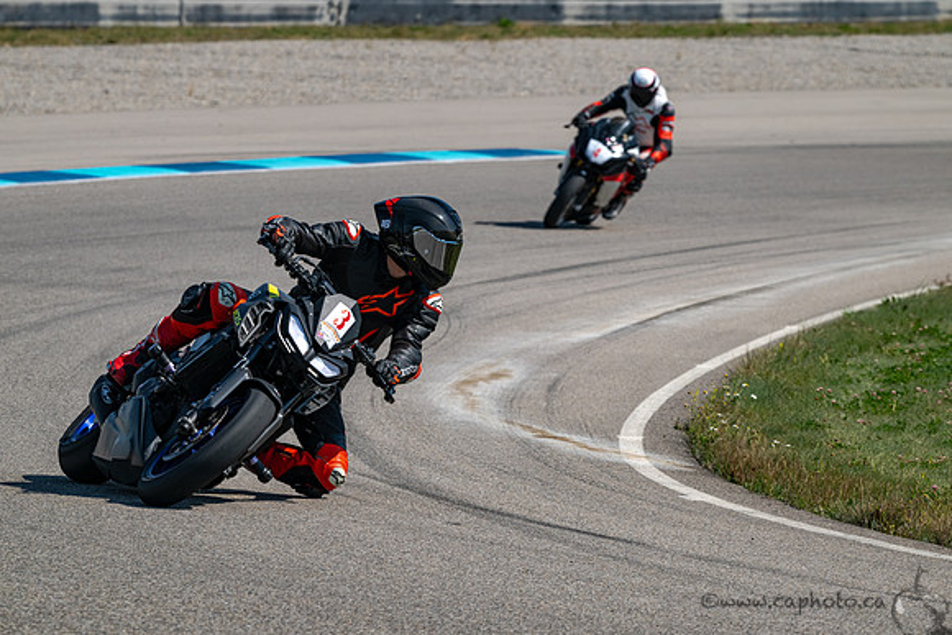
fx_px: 7670
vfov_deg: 4.7
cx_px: 476
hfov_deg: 7.1
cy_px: 318
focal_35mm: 290
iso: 400
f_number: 11
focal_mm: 290
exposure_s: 1/1250
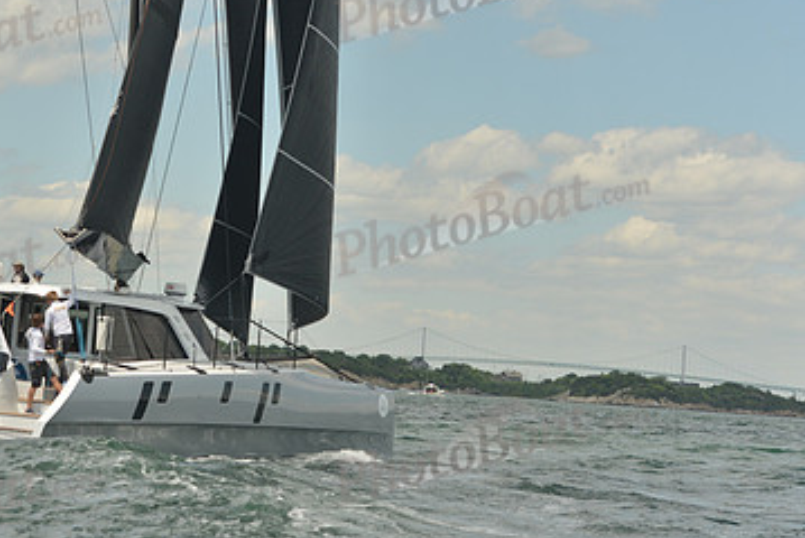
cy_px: 133
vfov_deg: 12.1
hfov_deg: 18.0
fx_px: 2529
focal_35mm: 113
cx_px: 220
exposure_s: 1/800
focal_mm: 70
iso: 400
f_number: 5.6
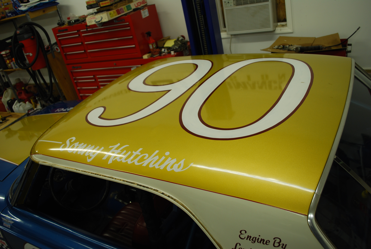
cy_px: 124
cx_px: 186
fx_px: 310
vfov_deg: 43.7
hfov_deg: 61.9
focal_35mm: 30
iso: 200
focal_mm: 20
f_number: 3.8
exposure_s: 1/40
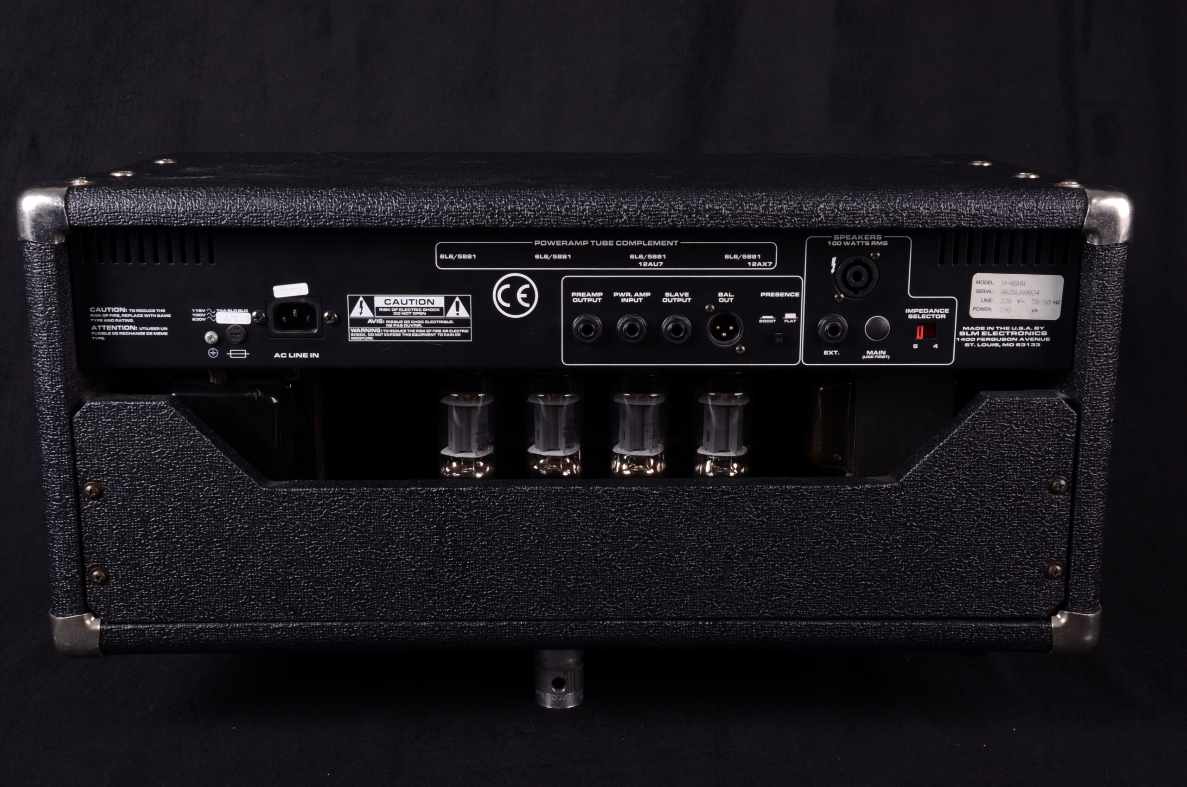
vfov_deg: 28.0
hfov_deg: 41.2
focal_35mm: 48
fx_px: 1580
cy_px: 394
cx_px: 594
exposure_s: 1/200
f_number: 13
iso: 200
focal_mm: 32
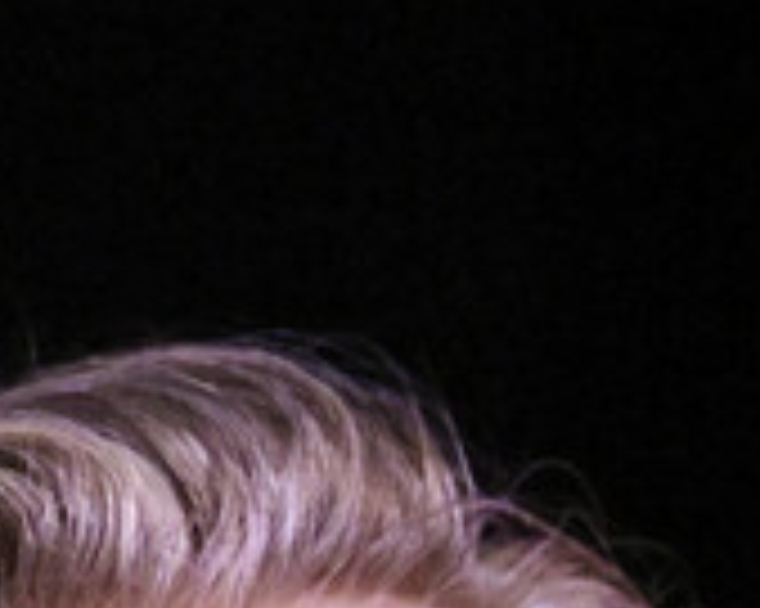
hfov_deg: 3.6
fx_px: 12184
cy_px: 2092
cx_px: 1012
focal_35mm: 542
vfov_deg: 2.8
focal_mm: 61
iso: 4000
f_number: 3.2
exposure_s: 1/200
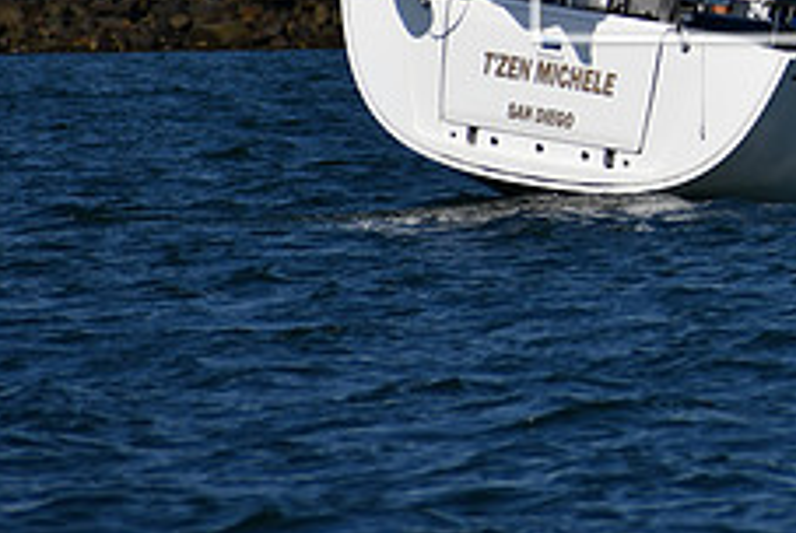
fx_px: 25438
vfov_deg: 1.2
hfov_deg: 1.8
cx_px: 943
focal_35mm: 1149
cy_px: -72
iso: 200
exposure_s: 1/2000
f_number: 8
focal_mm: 300
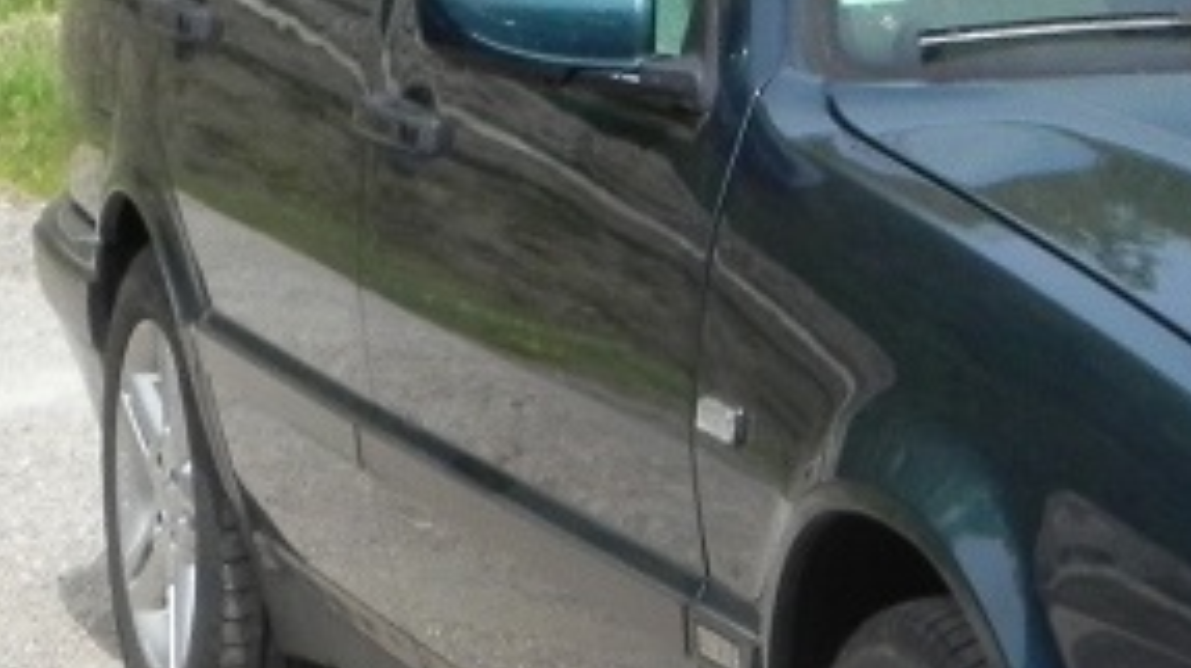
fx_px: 6344
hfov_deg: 10.4
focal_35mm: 201
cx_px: 1643
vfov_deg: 6.0
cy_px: 481
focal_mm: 10.3
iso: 160
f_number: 7.1
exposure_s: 1/283
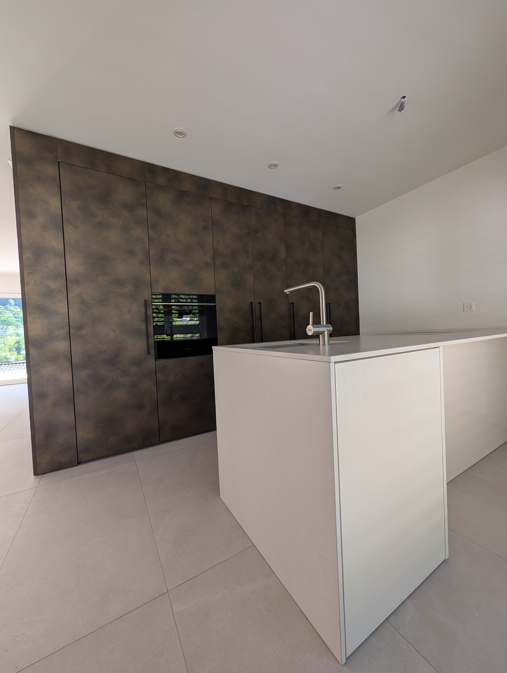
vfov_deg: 110.5
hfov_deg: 94.6
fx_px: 234
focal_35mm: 12
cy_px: 336
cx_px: 254
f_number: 1.7
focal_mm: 2.02
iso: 72
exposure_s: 1/147
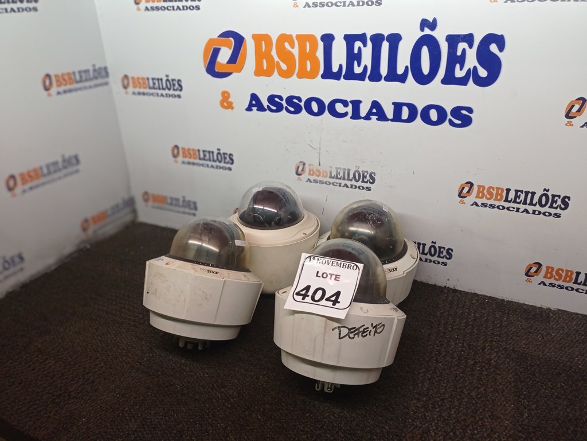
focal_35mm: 28
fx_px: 475
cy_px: 220
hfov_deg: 63.4
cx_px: 294
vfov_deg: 49.7
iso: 120
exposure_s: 1/60
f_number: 1.79
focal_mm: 4.7
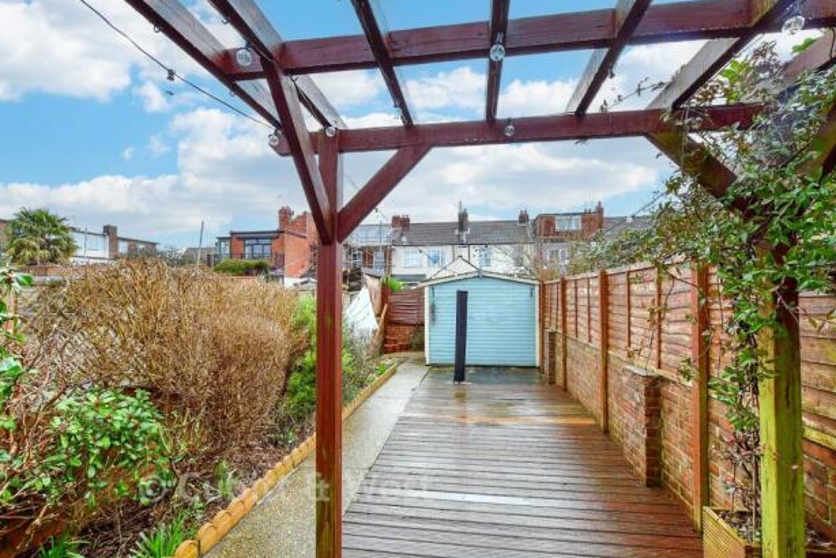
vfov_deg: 73.8
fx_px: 372
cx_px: 428
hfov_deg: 96.7
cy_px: 284
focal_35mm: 16
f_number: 7.1
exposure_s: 1/100
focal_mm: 10
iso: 500
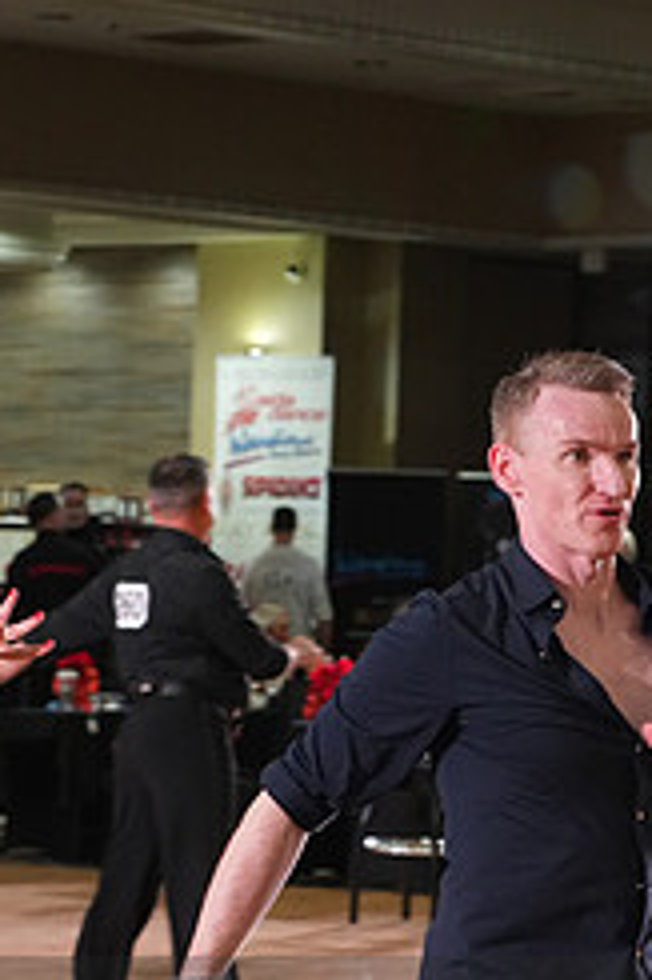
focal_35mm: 166
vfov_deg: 12.2
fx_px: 4516
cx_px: 154
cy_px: 1092
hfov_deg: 8.2
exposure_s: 1/200
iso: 3200
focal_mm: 70
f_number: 5.6
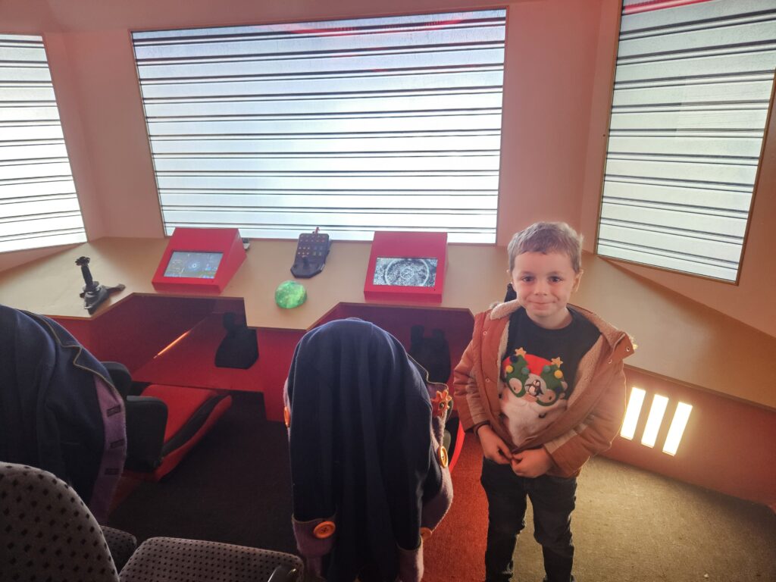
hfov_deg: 73.9
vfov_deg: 58.9
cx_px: 388
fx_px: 516
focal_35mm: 23
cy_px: 291
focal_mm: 5.4
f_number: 1.8
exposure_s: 1/24
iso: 640
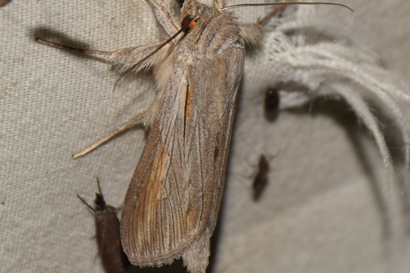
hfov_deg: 9.8
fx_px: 2391
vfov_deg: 6.5
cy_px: 136
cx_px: 205
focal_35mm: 210
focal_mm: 140
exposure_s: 1/160
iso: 125
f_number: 10
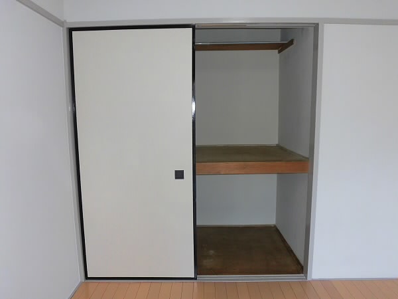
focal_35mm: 24
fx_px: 276
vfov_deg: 56.8
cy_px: 150
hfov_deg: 71.6
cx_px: 199
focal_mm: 4.3
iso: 100
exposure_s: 1/50
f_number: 3.1
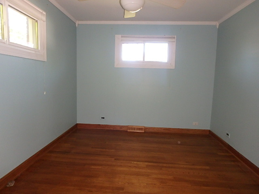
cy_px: 97
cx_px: 130
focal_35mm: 21
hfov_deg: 79.0
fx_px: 157
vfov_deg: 63.4
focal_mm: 3.7
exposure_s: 1/30
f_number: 3.5
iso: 400
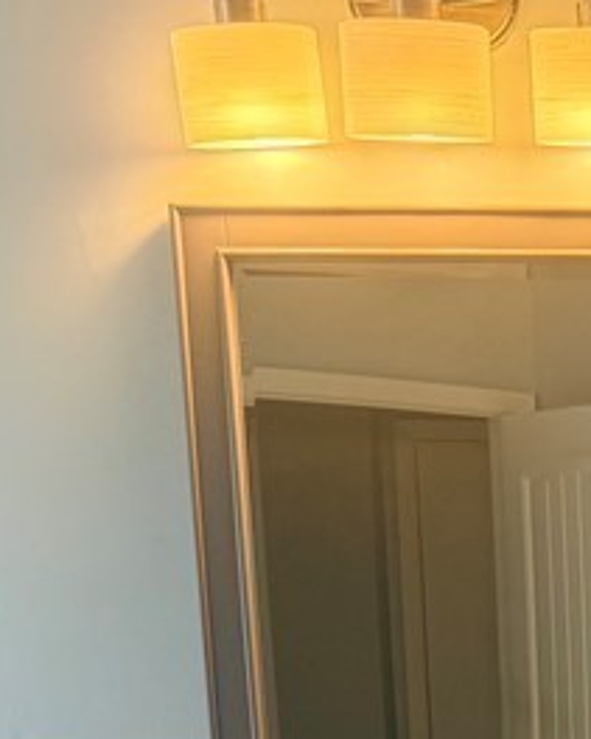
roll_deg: +0.0
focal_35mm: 91
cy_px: 1030
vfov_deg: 19.0
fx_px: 1991
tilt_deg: -11.6
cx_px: 972
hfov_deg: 15.2
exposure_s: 1/129
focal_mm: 6.76
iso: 125
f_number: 1.78
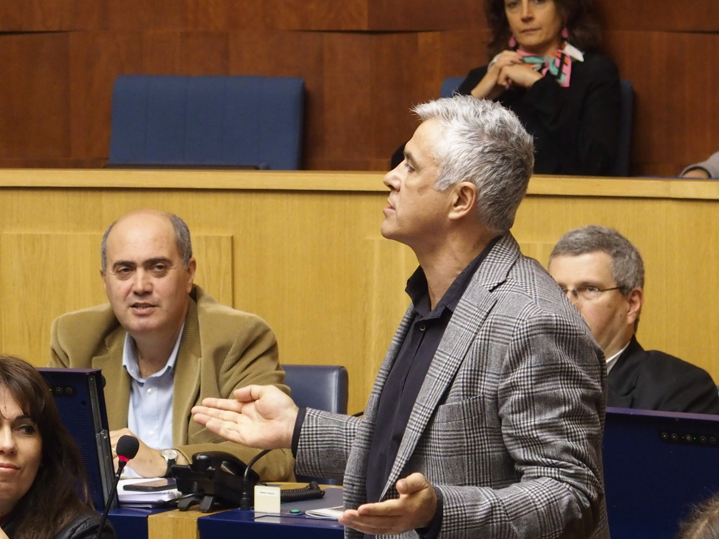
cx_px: 368
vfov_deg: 6.4
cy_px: 285
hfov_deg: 8.5
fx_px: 4840
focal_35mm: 233
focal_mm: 35
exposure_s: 1/80
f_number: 2.8
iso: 800
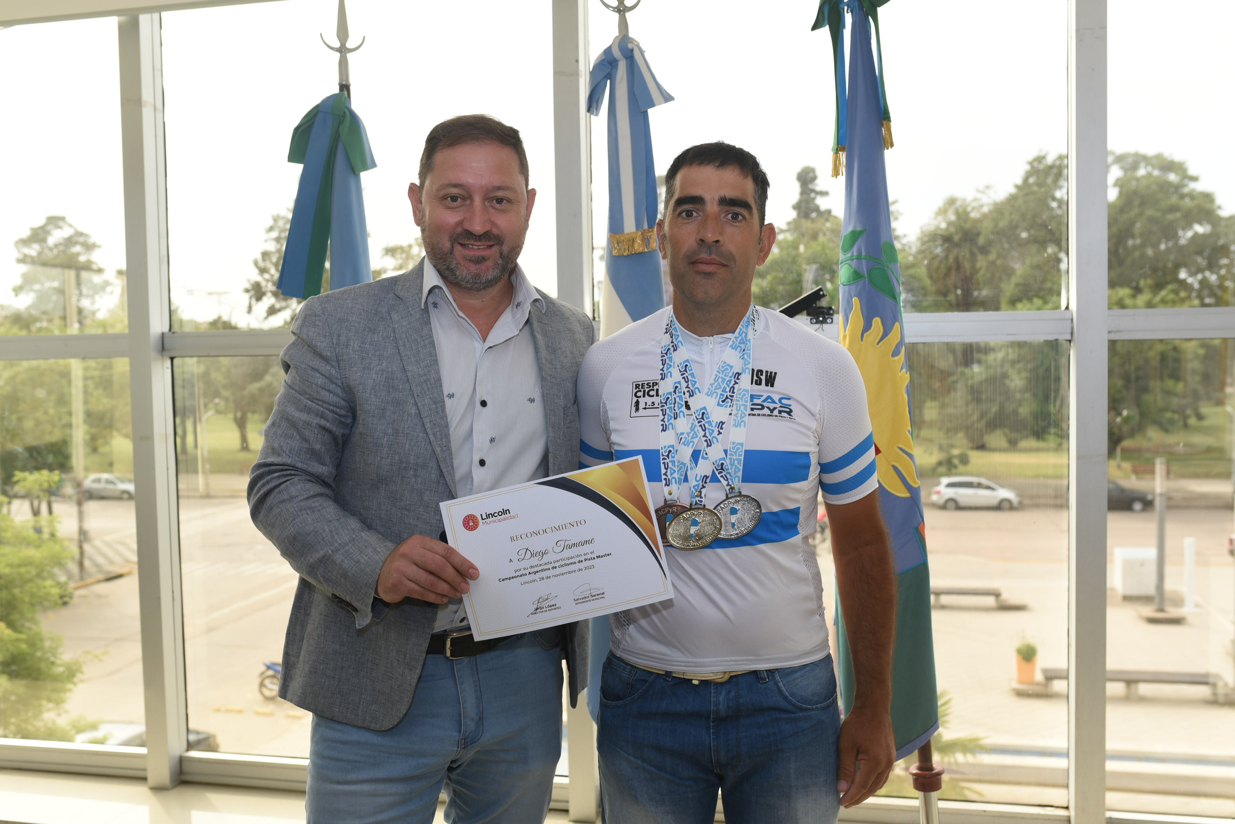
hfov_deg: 54.4
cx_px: 618
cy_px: 412
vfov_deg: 37.9
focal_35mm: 35
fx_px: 1201
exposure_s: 1/160
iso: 400
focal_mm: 35
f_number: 5.6
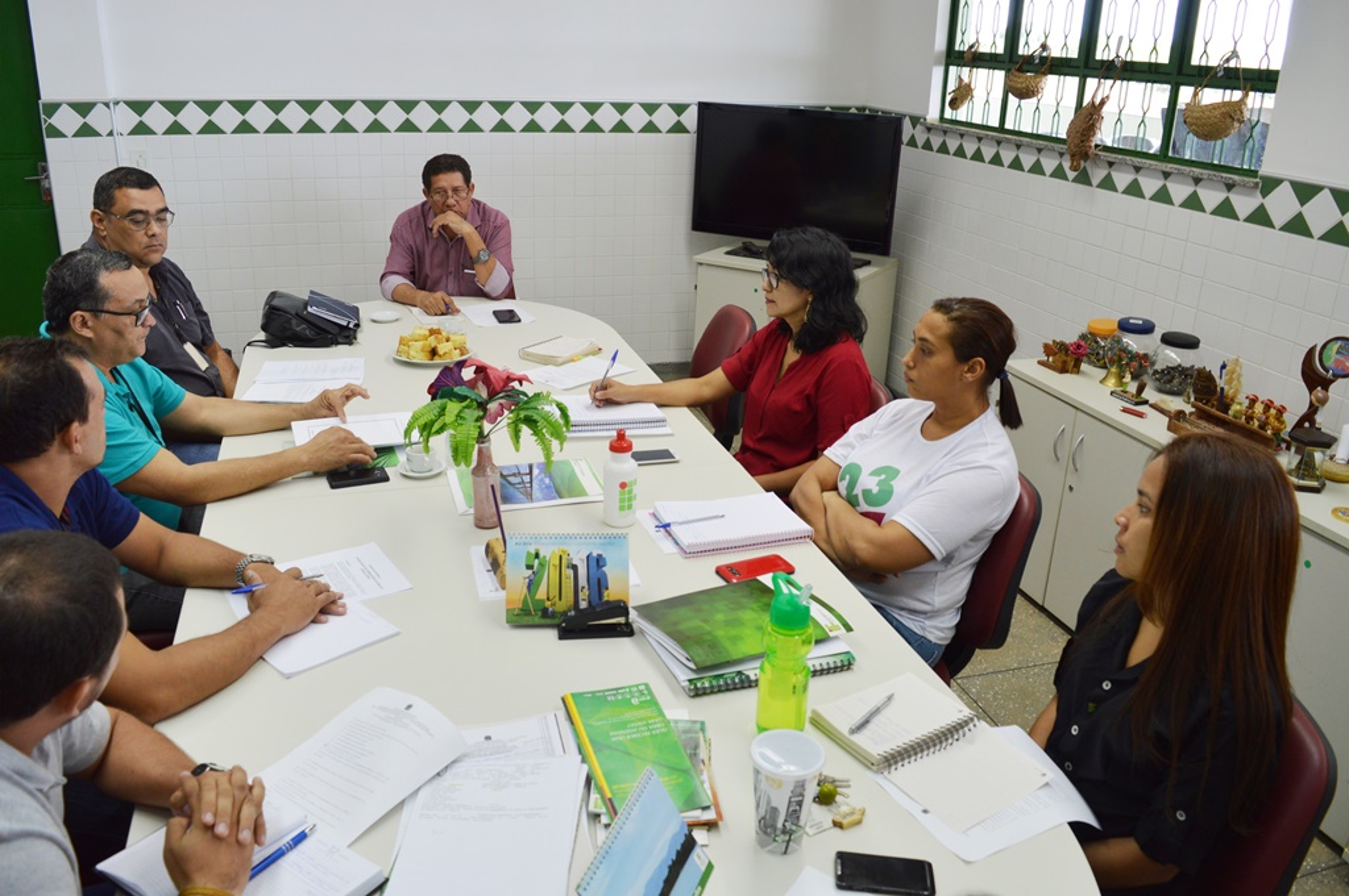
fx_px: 1011
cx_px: 674
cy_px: 448
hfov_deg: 67.4
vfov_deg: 47.9
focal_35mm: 27
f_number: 5.6
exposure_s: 1/50
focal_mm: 18
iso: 400
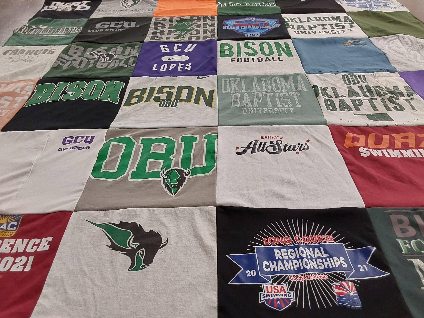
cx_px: 212
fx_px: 343
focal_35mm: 28
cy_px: 159
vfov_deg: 49.7
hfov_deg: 63.4
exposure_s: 1/60
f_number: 1.9
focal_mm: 2.91
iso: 80
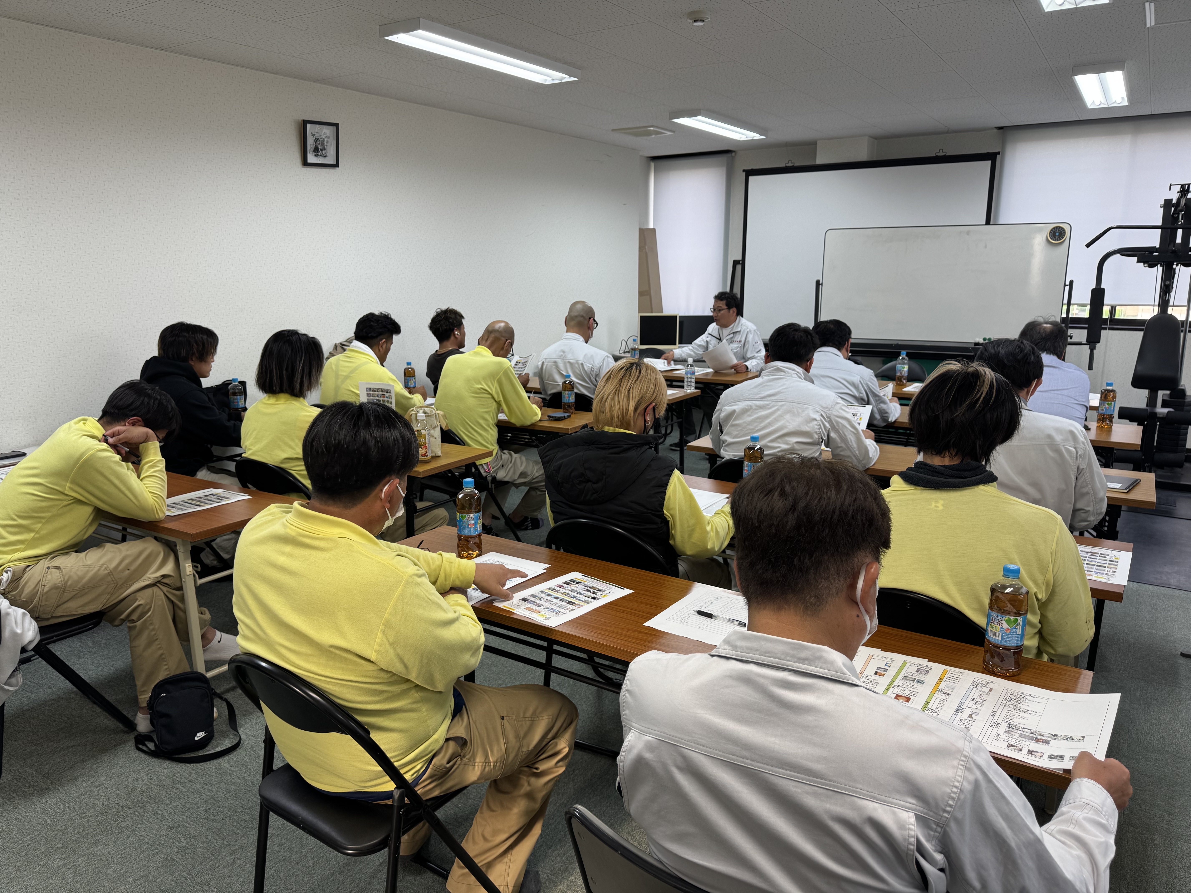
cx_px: 596
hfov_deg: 71.6
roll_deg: +0.3
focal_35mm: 24
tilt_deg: -12.8
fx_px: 826
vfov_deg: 56.8
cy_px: 446
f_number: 1.78
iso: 80
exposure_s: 1/120
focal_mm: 6.76
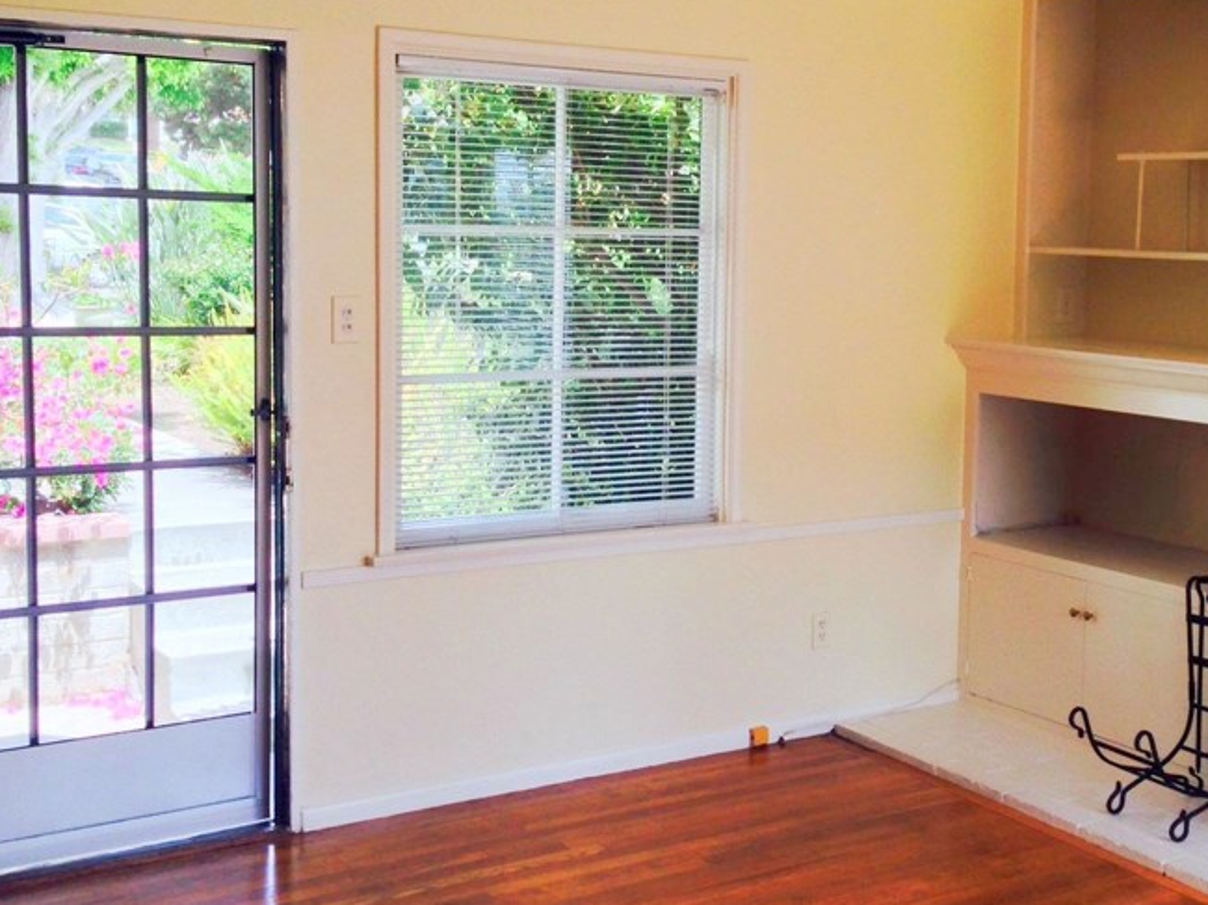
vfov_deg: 28.0
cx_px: 786
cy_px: 374
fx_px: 1814
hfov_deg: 36.5
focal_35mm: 52
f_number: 2.4
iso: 50
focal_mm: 4.12
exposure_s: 1/163
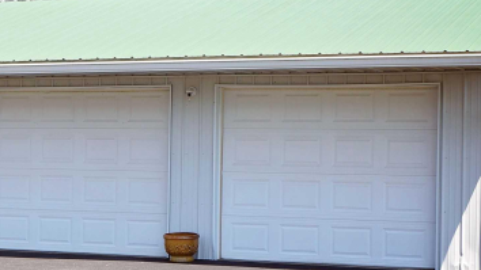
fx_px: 1416
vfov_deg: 10.9
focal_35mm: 111
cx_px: 115
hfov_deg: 19.1
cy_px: 151
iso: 200
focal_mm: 50
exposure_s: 1/1000
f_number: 5
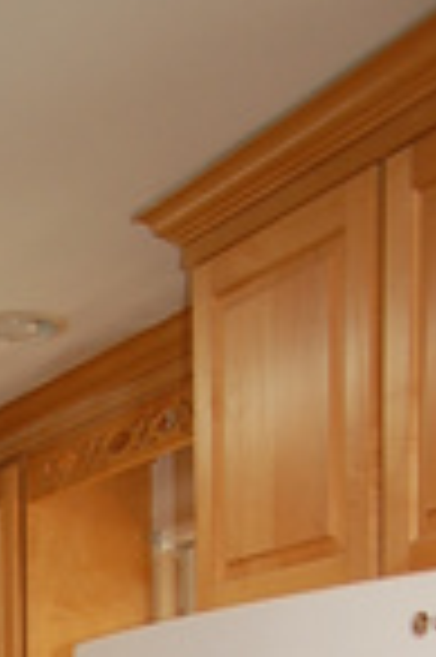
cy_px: 1076
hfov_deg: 14.6
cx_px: -160
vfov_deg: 19.1
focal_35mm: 89
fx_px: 1621
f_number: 3.5
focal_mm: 18
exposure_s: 1/60
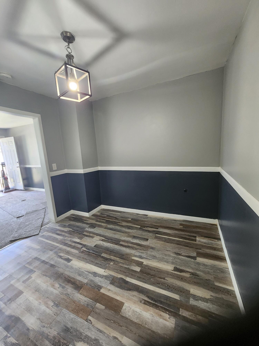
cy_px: 173
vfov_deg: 106.2
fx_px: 130
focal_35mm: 13
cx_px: 130
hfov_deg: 89.9
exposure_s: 1/40
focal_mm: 2.2
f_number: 2.2
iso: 320
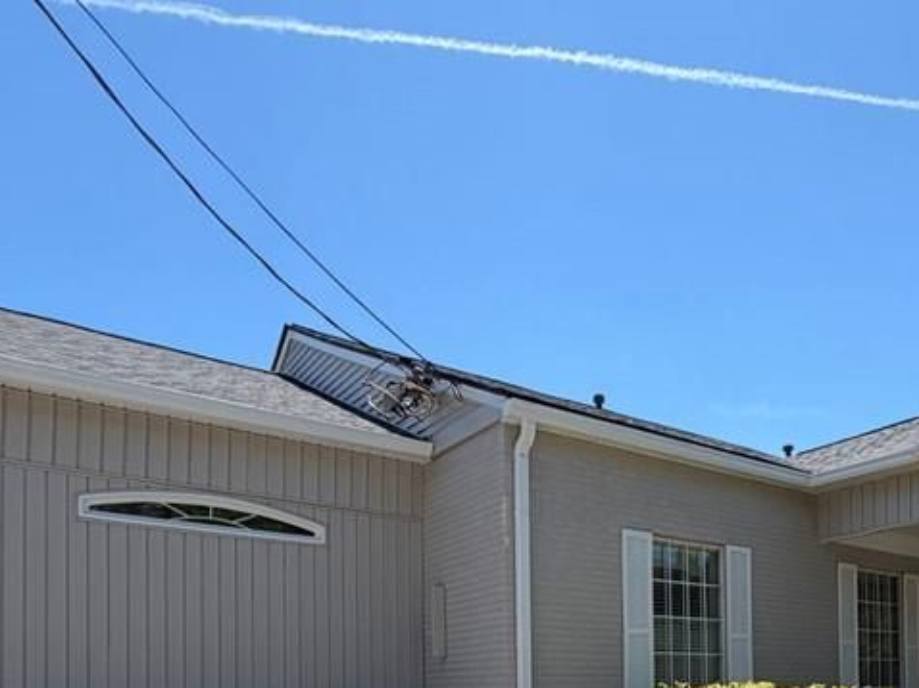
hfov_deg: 57.9
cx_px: 648
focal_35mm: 30
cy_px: 676
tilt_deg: +1.2
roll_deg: +0.2
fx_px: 796
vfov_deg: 41.2
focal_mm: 2.22
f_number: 2.2
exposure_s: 1/770
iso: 25
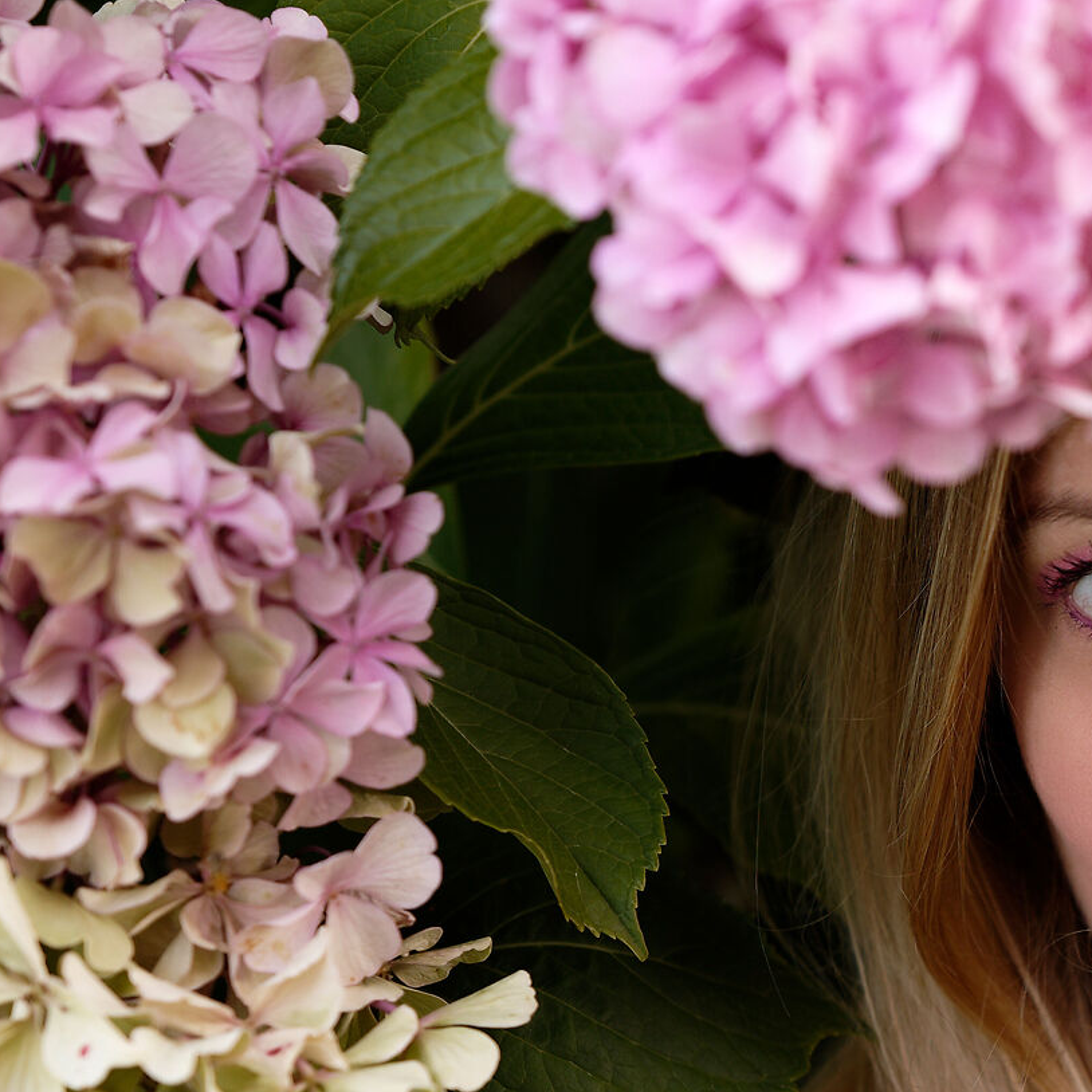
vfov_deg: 8.2
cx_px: 1316
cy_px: 805
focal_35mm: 213
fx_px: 7602
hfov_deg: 8.1
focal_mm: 85
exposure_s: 1/160
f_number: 2.8
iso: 160
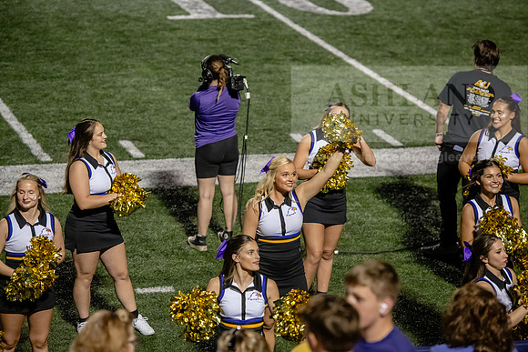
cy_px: 176
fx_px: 1980
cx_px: 264
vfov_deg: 10.2
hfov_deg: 15.2
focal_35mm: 135
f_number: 3.5
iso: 4000
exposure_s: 1/500
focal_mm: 135
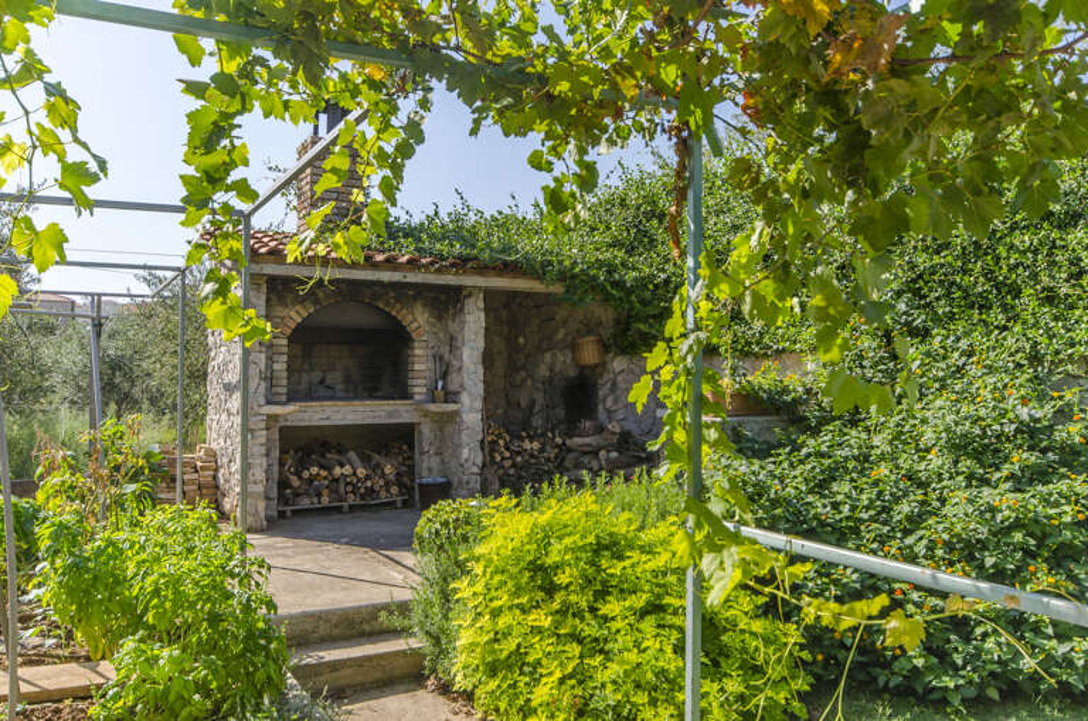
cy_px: 360
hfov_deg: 62.0
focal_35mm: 30
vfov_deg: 43.4
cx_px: 544
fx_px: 905
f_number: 8
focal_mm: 20
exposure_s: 1/125
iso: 100
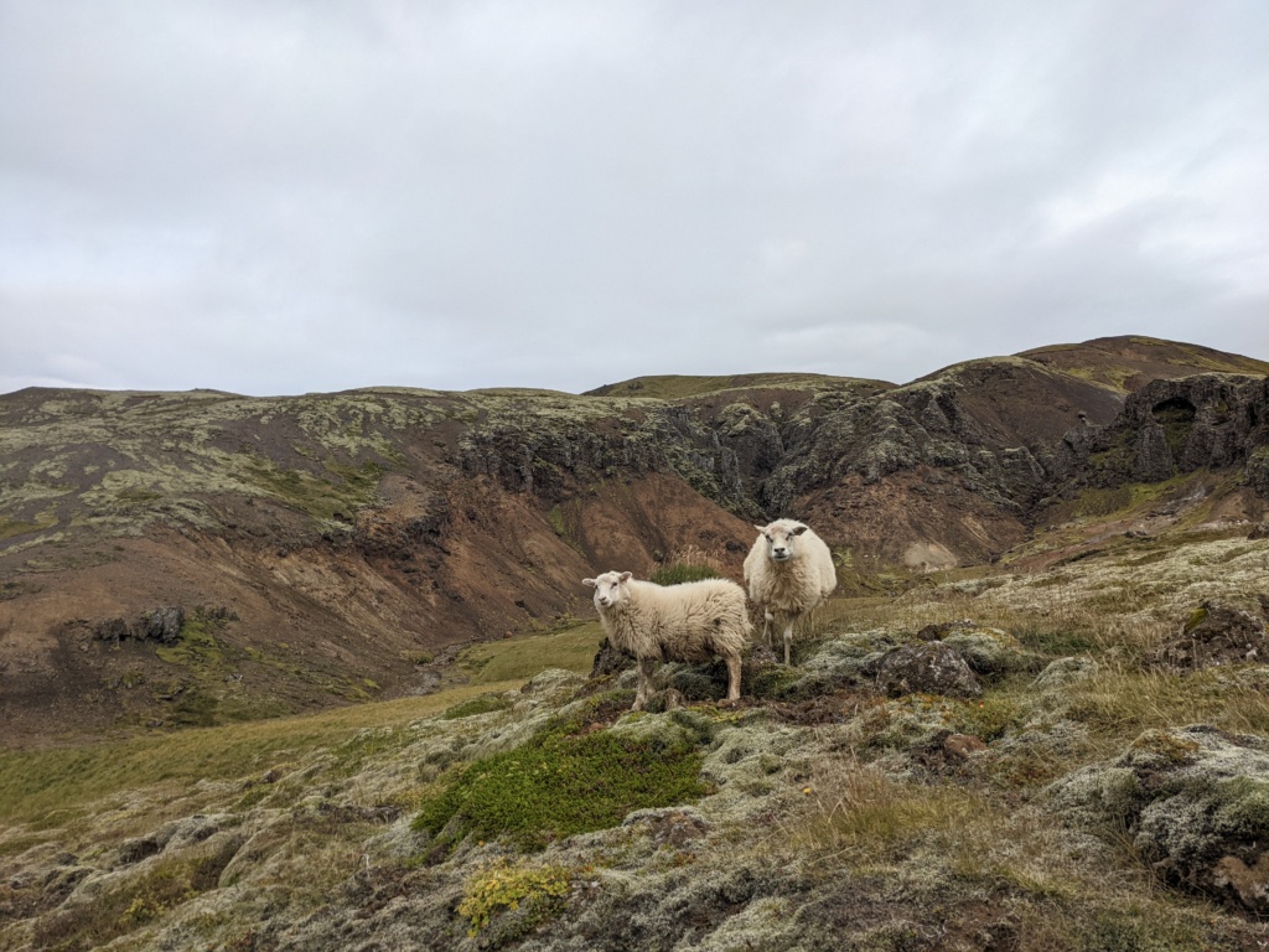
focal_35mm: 27
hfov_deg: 65.3
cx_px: 634
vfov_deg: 51.4
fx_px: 990
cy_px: 476
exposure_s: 1/2347
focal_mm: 4.38
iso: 70
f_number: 1.73
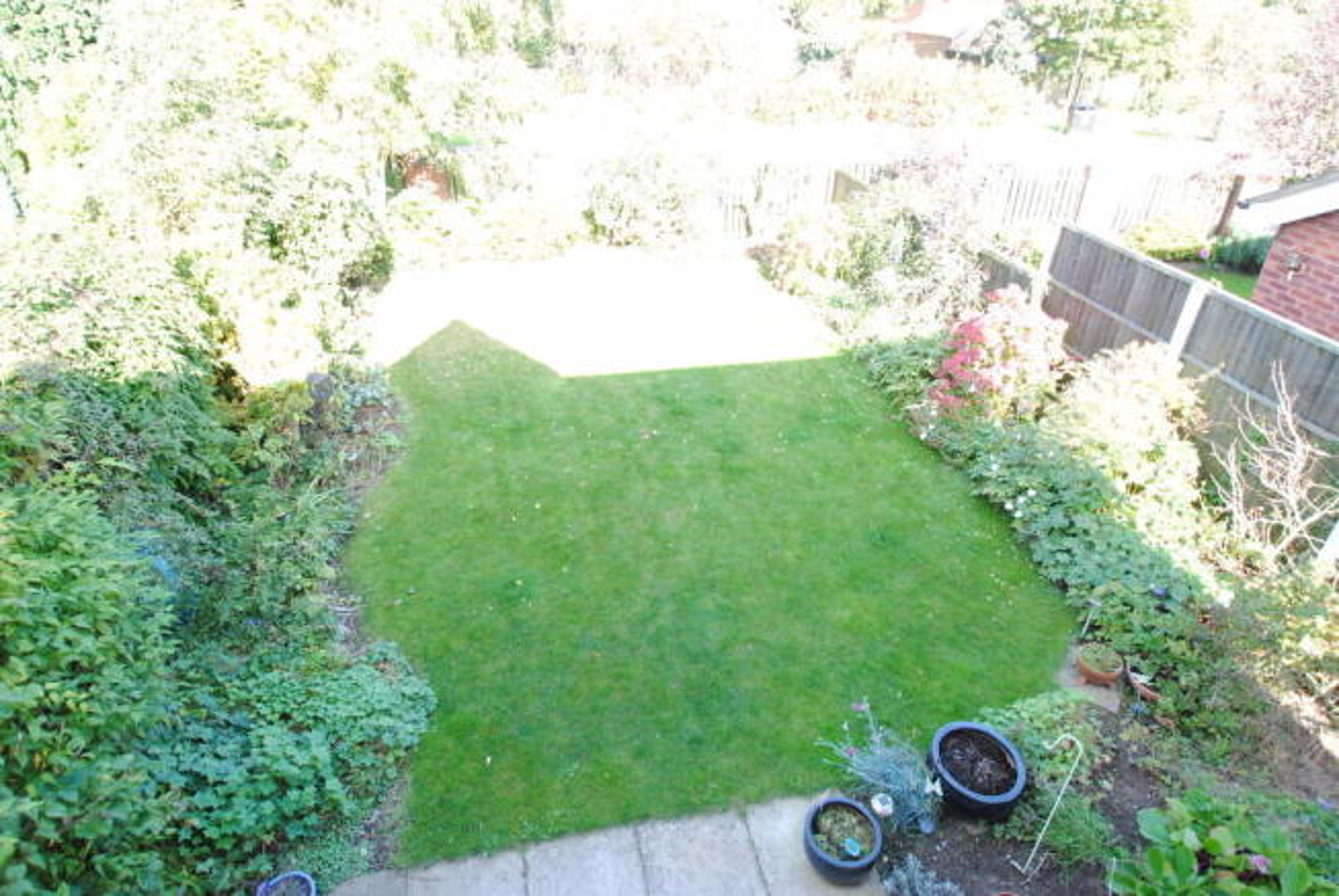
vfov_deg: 63.4
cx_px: 670
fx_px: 726
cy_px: 448
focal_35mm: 20
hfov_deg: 85.4
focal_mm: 13
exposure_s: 1/60
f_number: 4
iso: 200
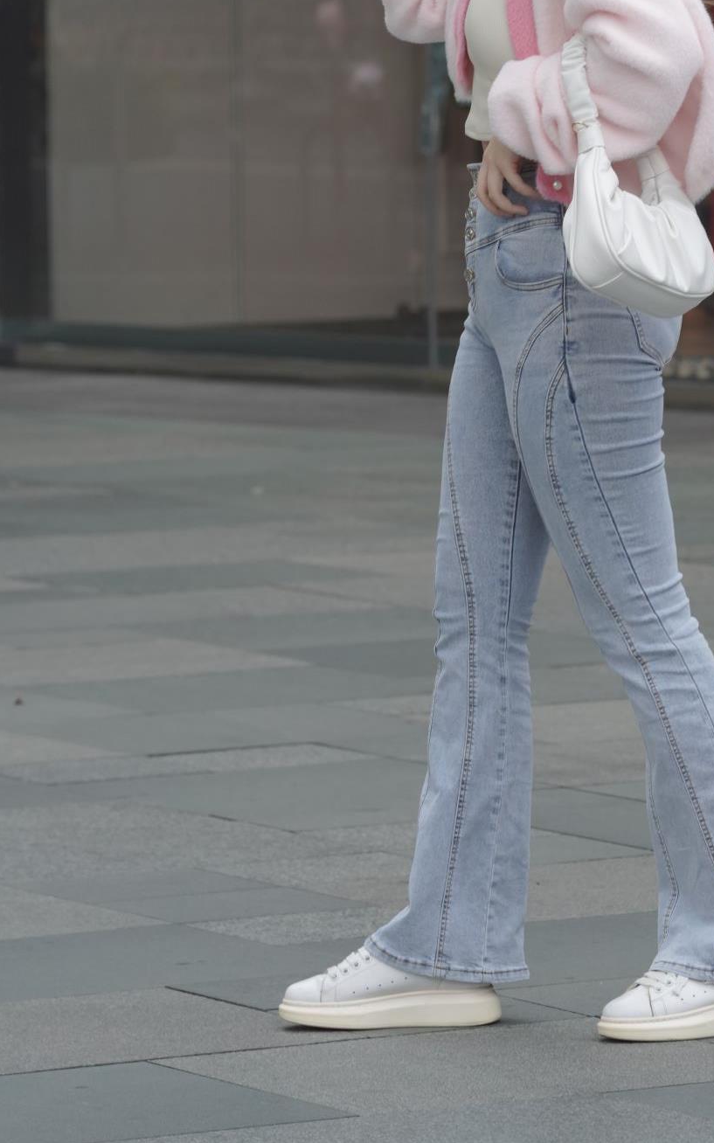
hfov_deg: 4.7
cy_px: 105
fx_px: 8721
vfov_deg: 7.5
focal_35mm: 280
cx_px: 662
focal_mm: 135
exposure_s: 1/500
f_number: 6.3
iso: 500
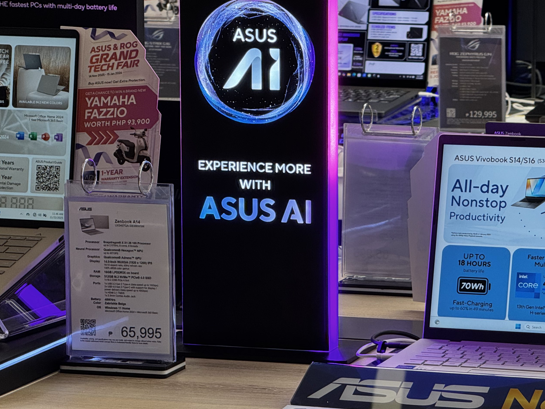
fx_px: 3023
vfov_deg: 7.7
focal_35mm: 192
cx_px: 390
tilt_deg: -8.9
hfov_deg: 10.3
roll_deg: -0.2
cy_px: 209
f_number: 2.8
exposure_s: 1/120
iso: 200
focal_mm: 15.66
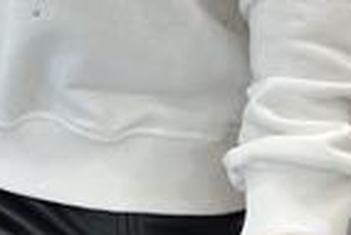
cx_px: 17
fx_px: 1786
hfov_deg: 11.1
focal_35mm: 183
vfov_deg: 7.3
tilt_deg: -9.6
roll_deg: -0.5
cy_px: -168
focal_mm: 6.86
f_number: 1.78
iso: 100
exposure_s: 1/100
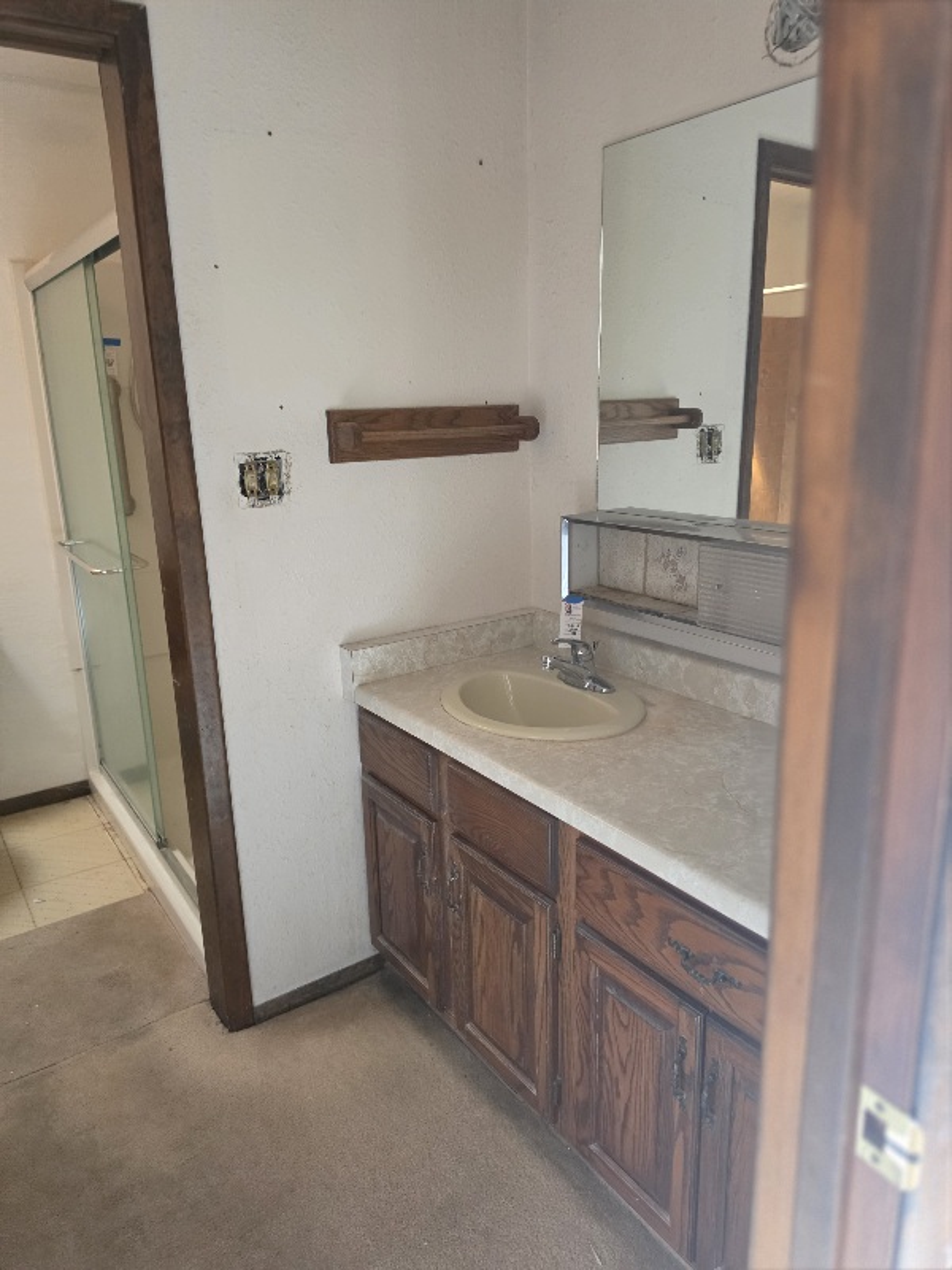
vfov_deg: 73.9
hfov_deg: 58.9
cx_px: 476
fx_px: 843
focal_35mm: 23
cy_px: 635
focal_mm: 6.5
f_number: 1.4
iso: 640
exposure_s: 1/120
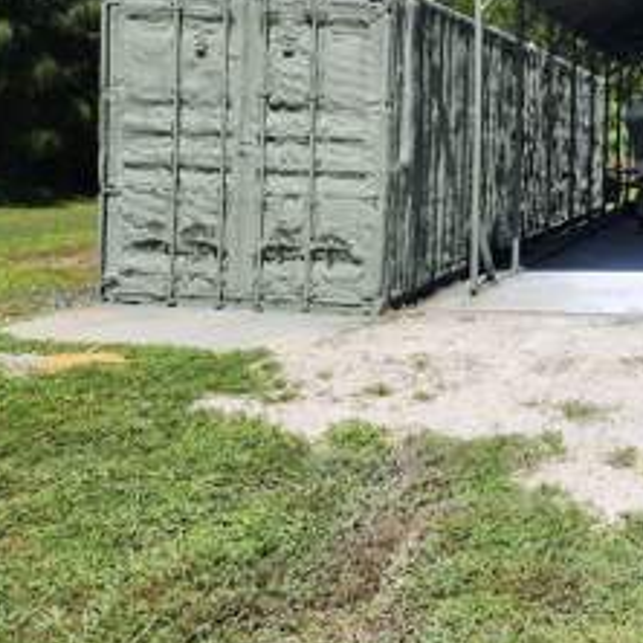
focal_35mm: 44
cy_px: 180
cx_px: 657
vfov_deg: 37.6
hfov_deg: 34.5
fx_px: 925
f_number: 1.8
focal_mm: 6.4
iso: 12
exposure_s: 1/1245
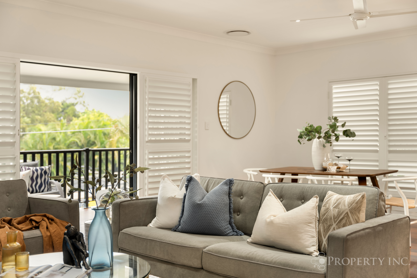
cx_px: 208
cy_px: 139
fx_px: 480
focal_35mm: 41
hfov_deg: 47.0
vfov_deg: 32.3
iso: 320
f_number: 2.8
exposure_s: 1/13
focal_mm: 41.4
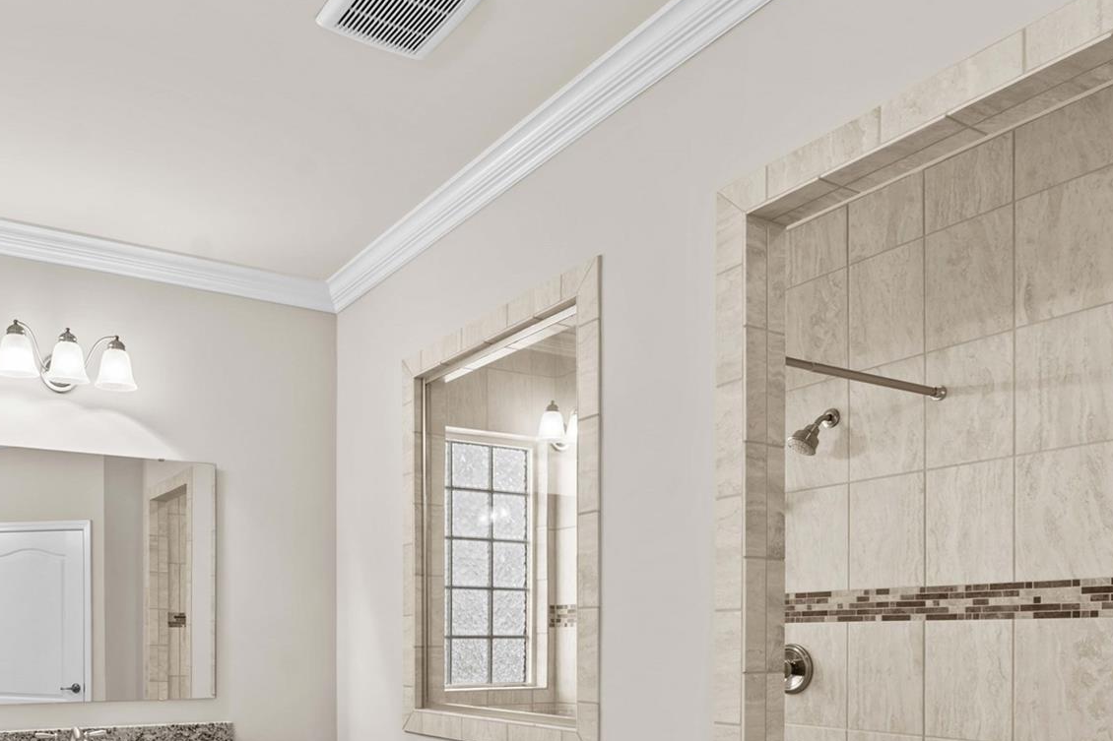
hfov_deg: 62.3
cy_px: 661
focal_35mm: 29
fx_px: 896
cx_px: 386
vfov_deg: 41.5
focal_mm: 16
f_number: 8
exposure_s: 1/1.25
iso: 100
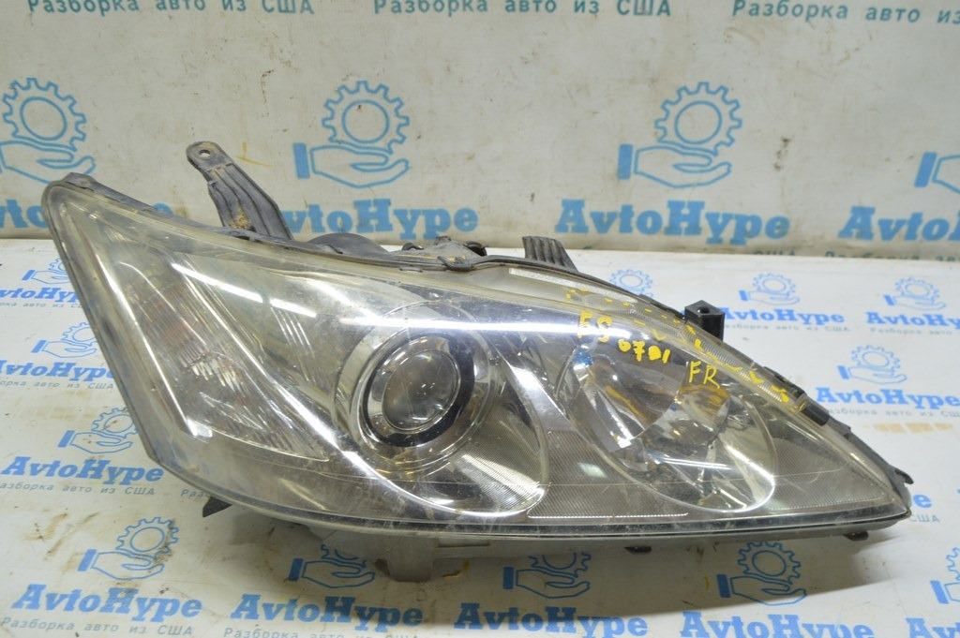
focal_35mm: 34
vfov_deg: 38.3
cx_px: 480
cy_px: 319
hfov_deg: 55.1
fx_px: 919
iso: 400
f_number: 5.6
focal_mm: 23
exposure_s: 1/20
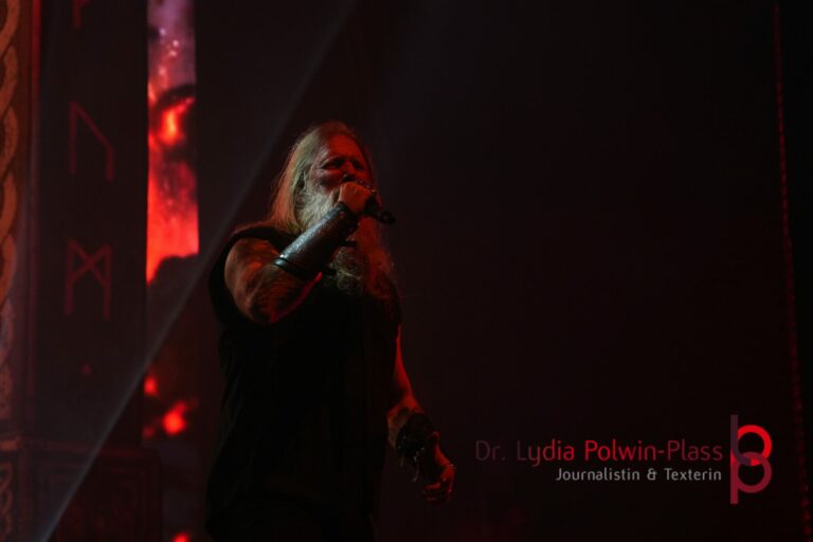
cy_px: 271
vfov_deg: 11.7
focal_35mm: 117
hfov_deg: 17.5
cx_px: 406
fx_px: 2642
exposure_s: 1/160
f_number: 5
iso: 2000
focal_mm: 78
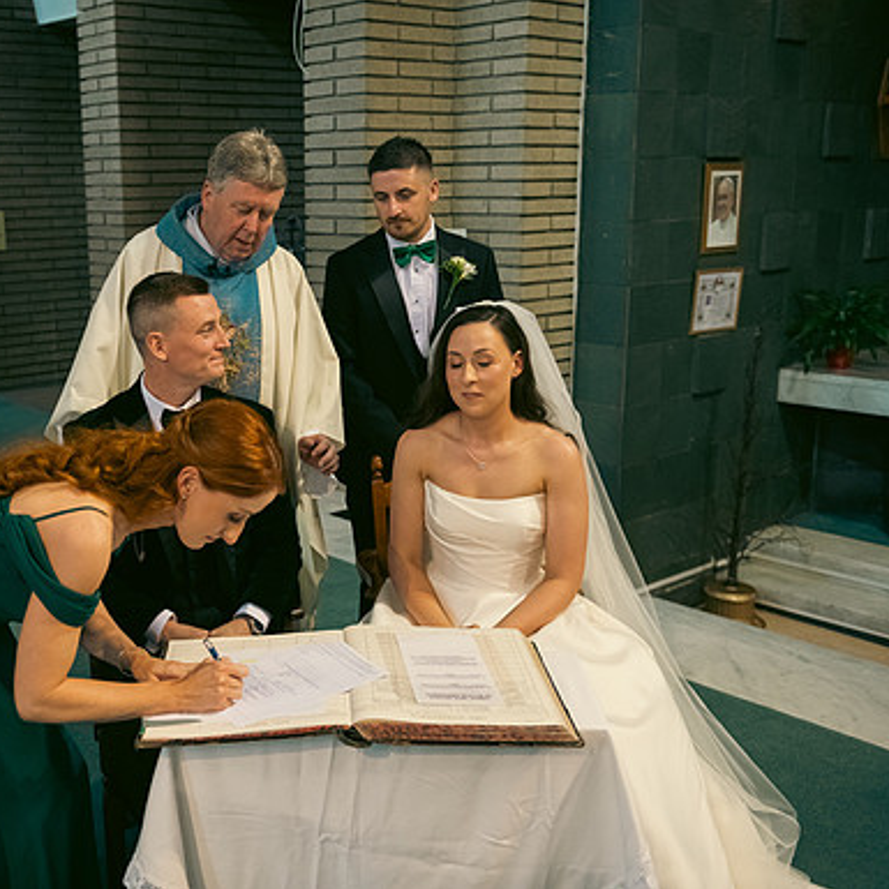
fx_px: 1191
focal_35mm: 41
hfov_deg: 40.2
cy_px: 444
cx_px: 268
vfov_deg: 40.9
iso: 1000
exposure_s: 1/160
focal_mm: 32
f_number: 3.5
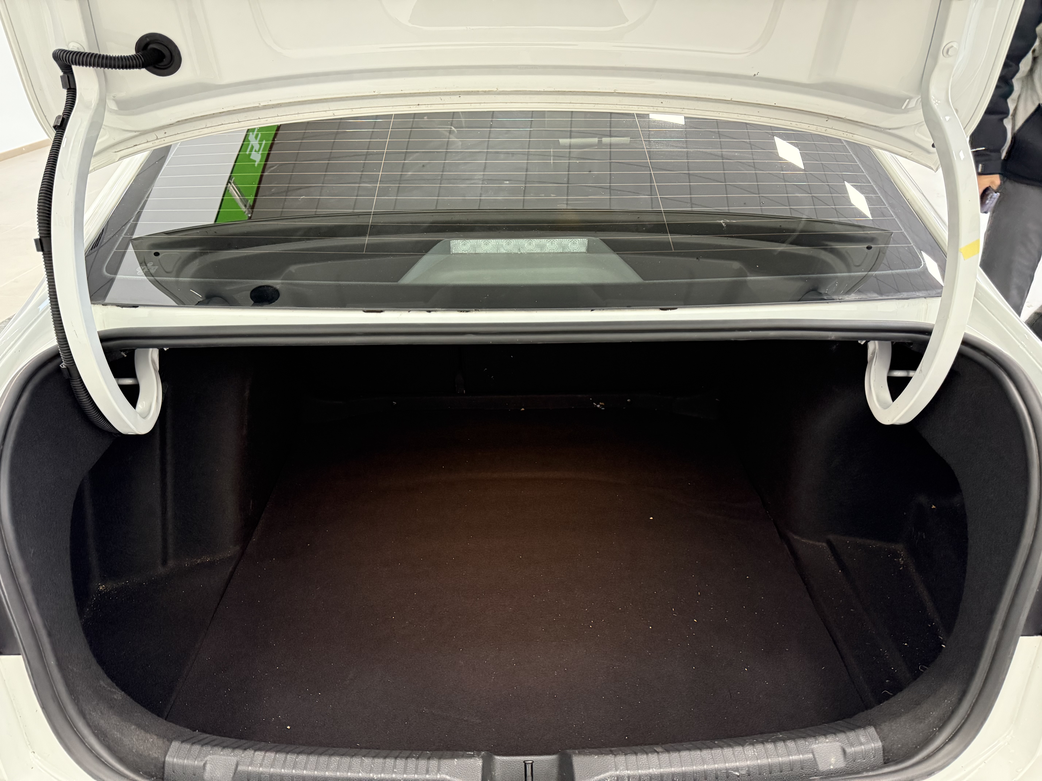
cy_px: 390
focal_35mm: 24
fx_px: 722
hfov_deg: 71.6
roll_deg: -0.1
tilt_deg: -28.8
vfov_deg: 56.8
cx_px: 521
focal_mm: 6.76
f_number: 1.78
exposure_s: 1/50
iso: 800
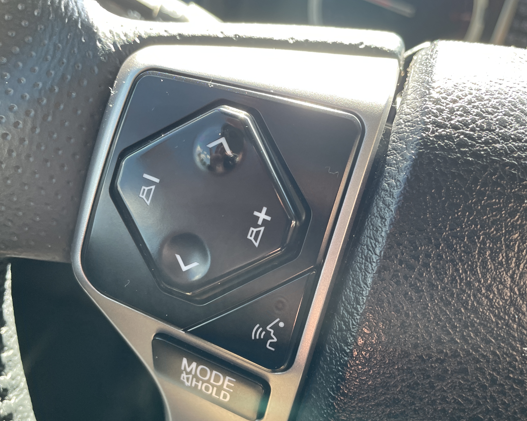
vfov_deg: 47.0
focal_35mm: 31
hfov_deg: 57.0
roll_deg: -13.6
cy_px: 240
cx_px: 296
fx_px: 484
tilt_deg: -42.1
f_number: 1.6
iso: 100
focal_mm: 4.2
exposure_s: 1/121
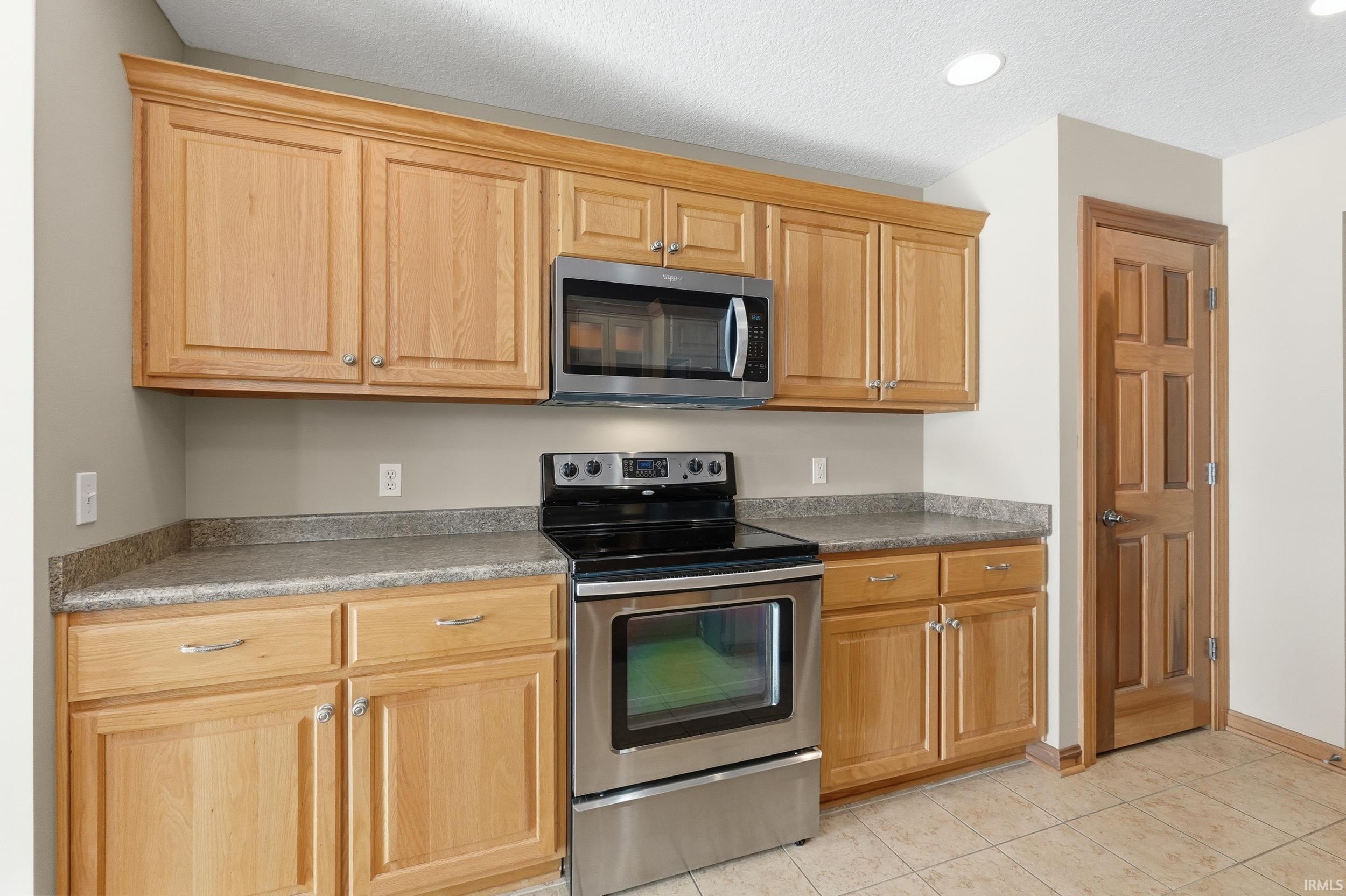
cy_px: 448
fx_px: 561
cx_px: 673
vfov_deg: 77.3
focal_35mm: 15
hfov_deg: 100.4
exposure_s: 1/1600
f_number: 4
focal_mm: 10
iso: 800
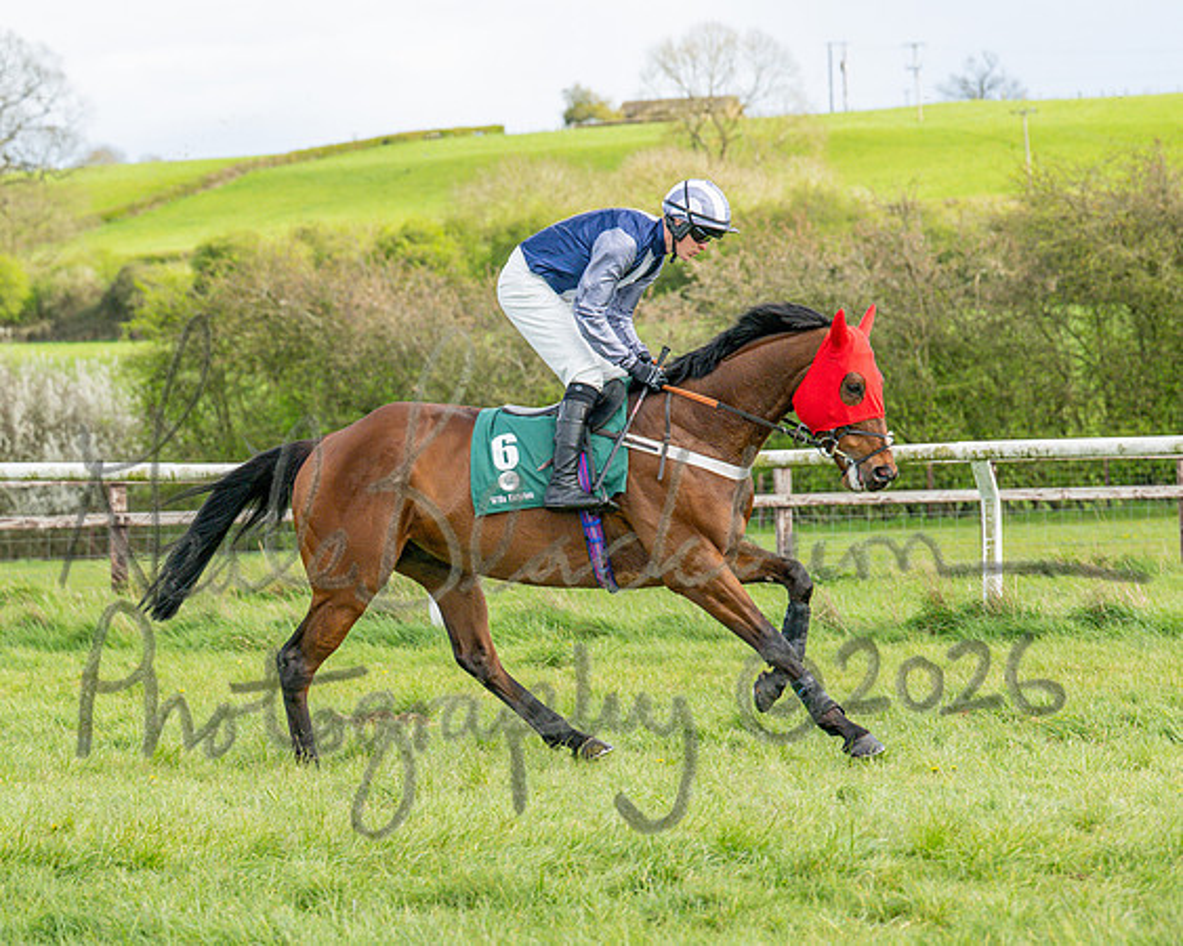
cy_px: 473
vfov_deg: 10.4
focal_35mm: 149
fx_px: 5205
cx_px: 596
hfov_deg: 13.0
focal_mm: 88
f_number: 4
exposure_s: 1/2500
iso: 400
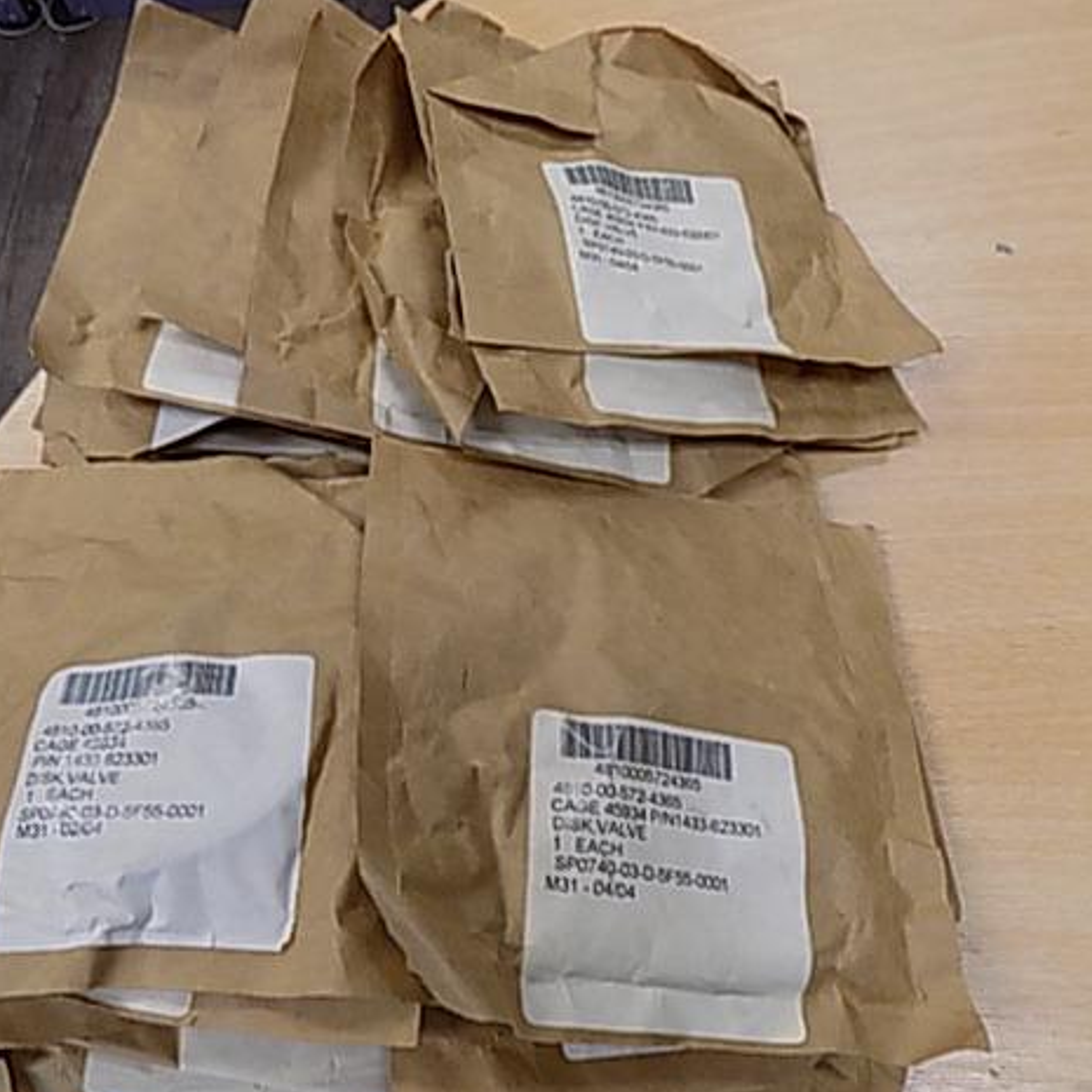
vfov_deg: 57.3
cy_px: 557
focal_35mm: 28
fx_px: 999
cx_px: 423
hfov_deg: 56.7
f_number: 3.1
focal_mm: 4
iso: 140
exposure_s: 1/30
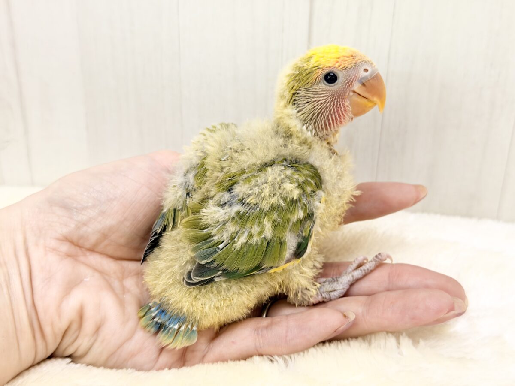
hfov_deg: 39.7
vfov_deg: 30.3
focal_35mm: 48
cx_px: 258
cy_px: 193
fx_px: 714
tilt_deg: -27.2
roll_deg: -1.5
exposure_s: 1/50
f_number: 1.78
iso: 200
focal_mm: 6.76
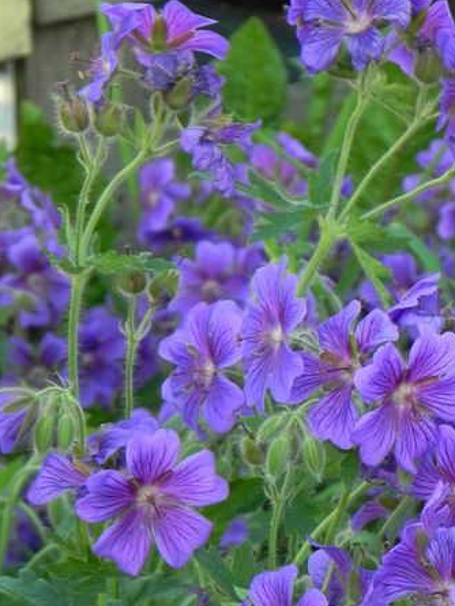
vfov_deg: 6.8
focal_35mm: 291
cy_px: 365
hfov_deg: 5.1
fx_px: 5098
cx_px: 401
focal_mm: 28.8
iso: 160
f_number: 5
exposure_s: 1/100
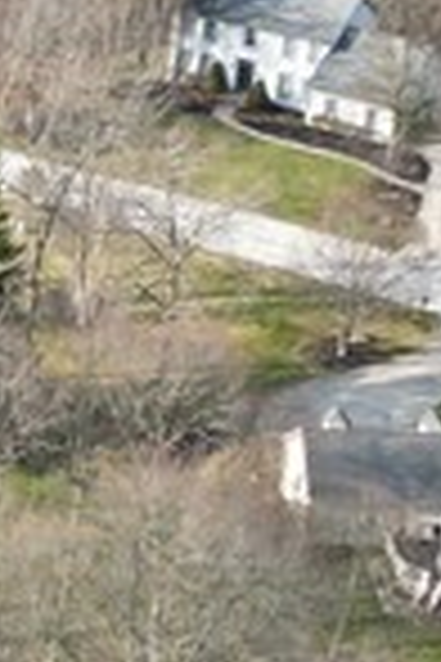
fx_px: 3197
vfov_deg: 11.8
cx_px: -621
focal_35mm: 174
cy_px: 378
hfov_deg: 7.4
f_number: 1.7
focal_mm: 6.72
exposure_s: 1/1250
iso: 200
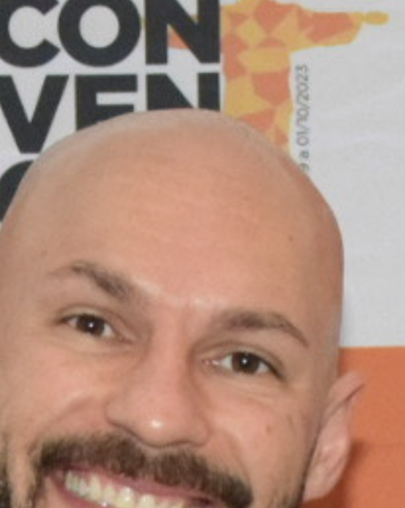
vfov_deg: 6.1
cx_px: 145
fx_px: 4650
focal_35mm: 310
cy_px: 1030
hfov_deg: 5.0
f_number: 5.6
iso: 4000
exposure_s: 1/100
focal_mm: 35
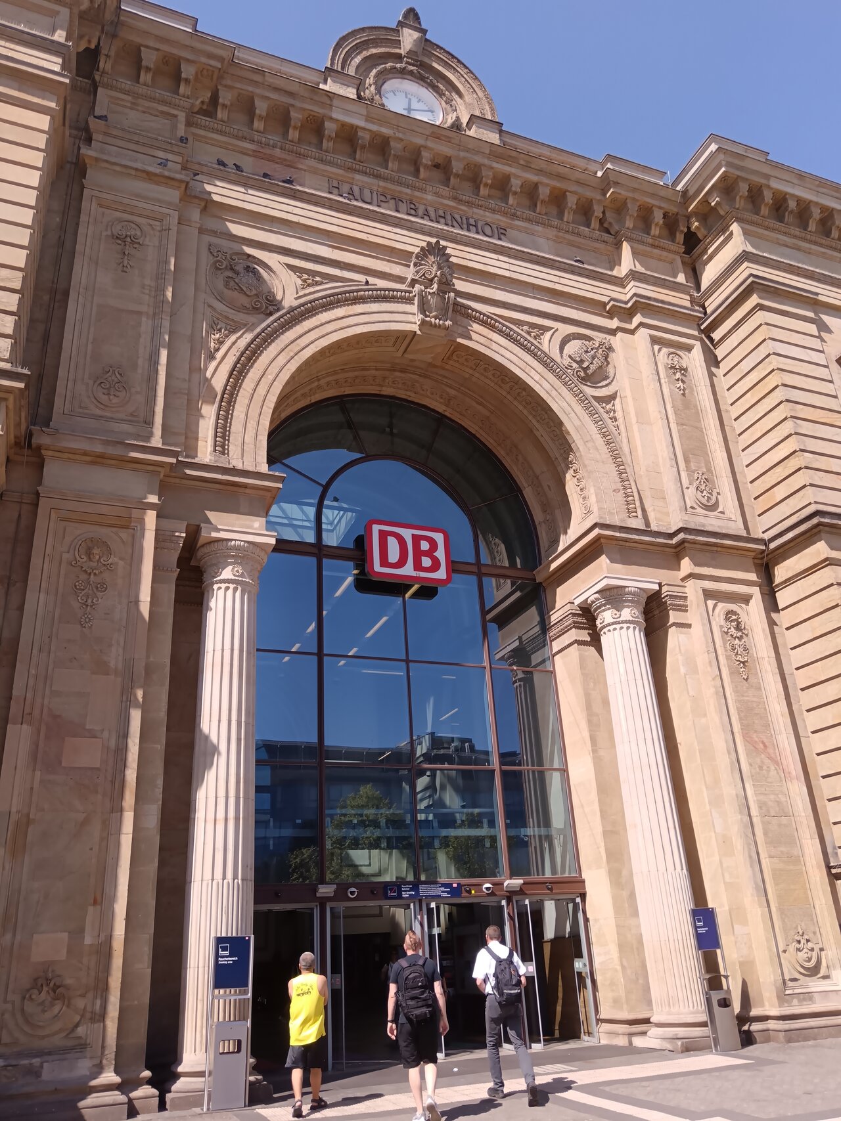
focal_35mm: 27
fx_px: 875
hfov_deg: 51.3
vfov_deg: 65.3
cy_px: 560
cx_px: 420
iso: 173
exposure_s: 1/900
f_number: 1.9
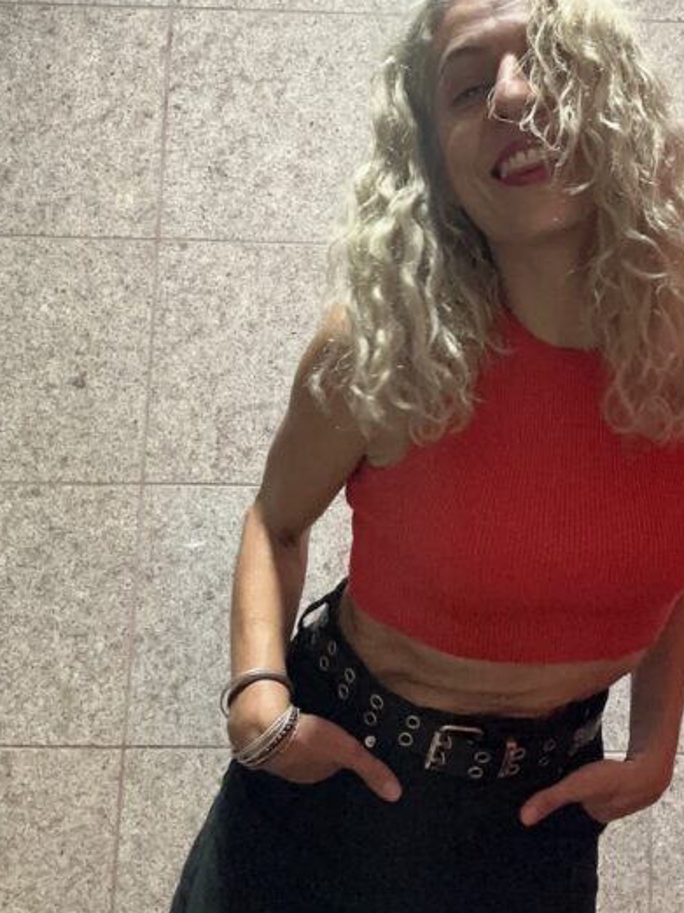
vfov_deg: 41.2
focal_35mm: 46
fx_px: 1213
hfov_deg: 31.0
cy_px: 415
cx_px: 502
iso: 320
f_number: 1.9
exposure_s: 1/33
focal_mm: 2.69
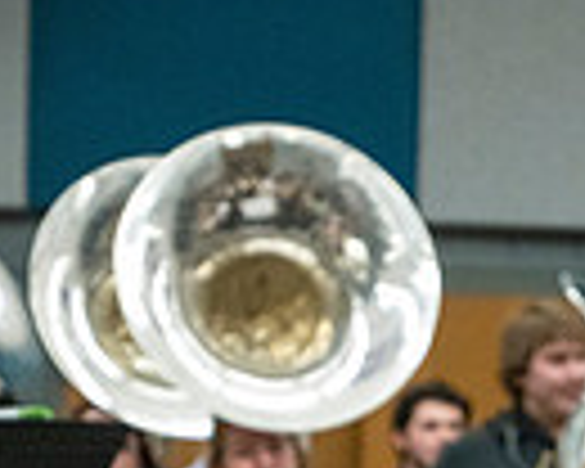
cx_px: 549
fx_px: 3930
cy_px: 958
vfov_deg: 6.6
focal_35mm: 227
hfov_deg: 8.5
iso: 10000
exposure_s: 1/500
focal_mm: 70
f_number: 4
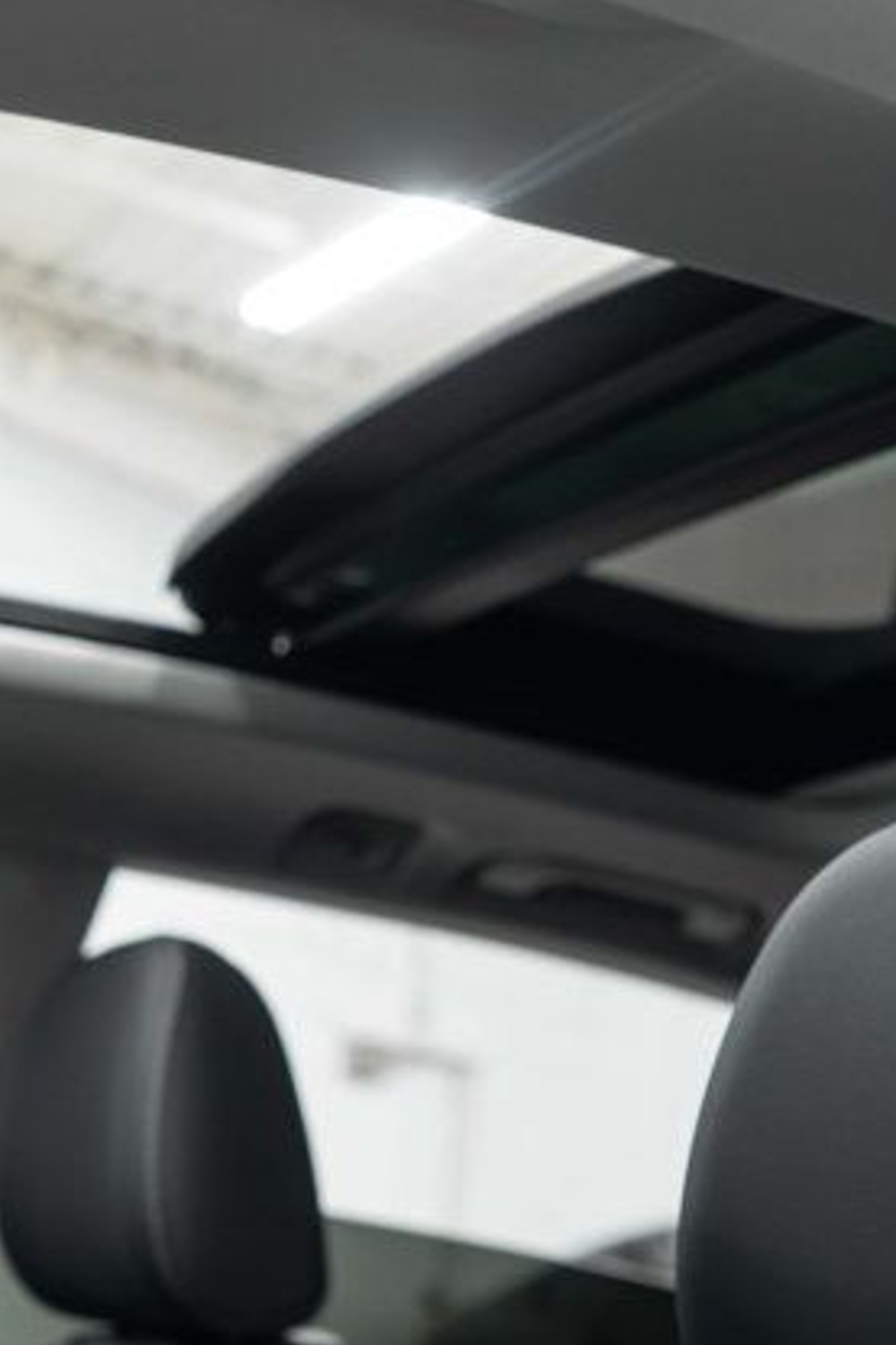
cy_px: 910
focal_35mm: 69
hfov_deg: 19.7
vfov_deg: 29.0
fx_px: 2578
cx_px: 514
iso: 640
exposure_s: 1/50
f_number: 3.2
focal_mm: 28
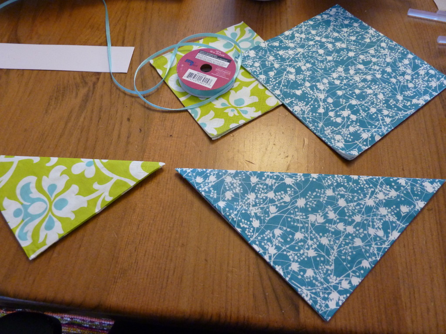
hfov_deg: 69.4
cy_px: 167
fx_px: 322
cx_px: 223
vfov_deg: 54.9
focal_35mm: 25
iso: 400
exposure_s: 1/25
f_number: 3.3
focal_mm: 4.1
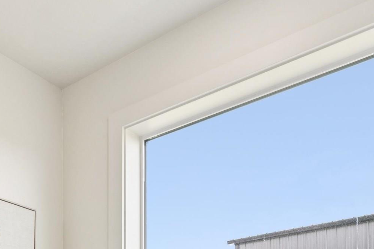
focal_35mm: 48
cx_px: 49
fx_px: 503
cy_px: 369
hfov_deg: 38.4
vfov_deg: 22.9
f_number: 13
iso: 400
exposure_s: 1/30
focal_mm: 15.8
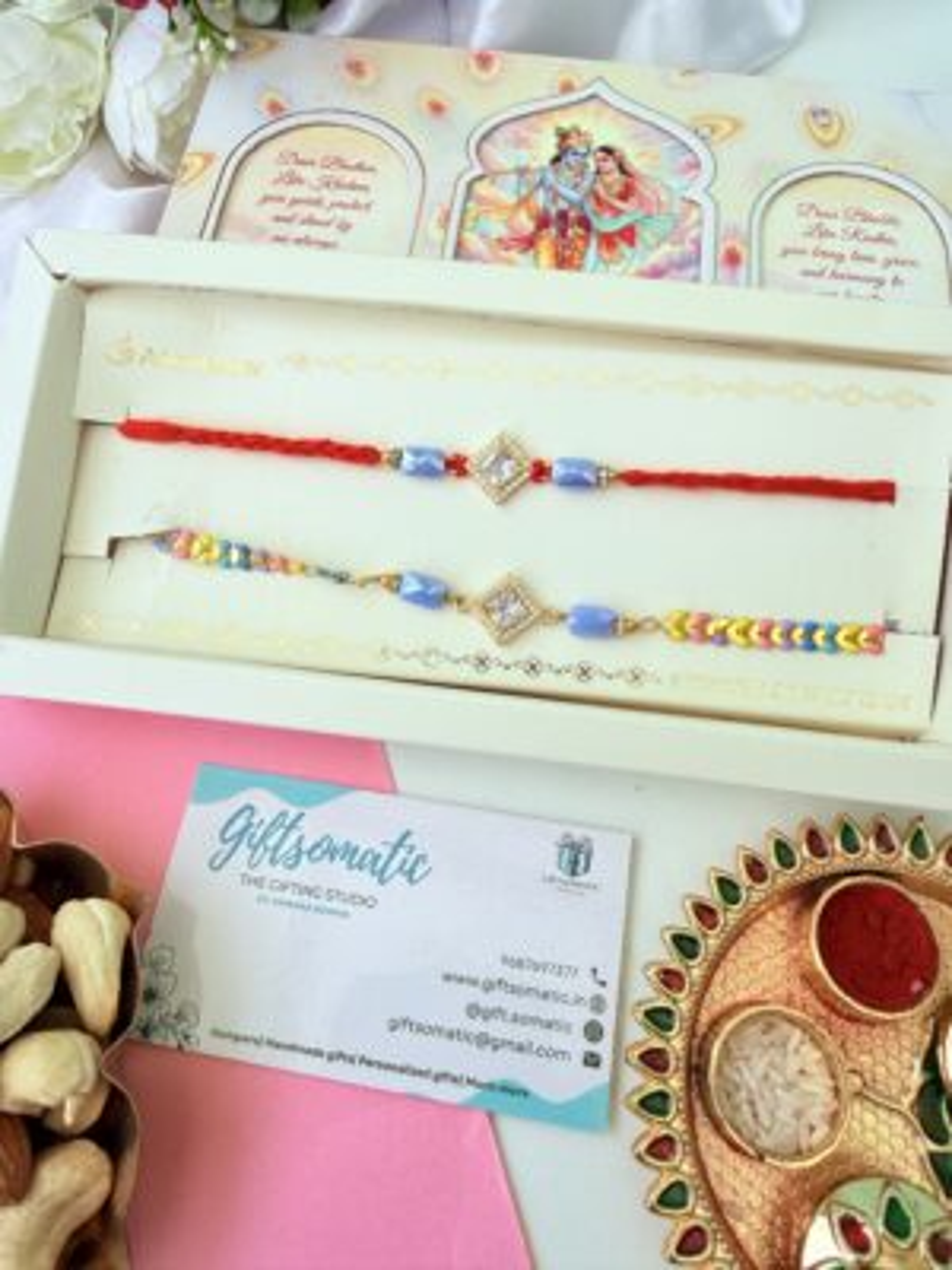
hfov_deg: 56.8
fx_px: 880
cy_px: 635
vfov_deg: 71.6
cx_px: 476
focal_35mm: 24
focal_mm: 2.22
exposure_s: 1/416
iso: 40
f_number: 2.2
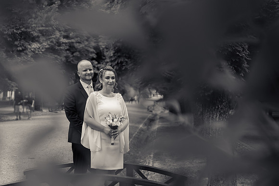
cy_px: 80
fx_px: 618
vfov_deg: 17.1
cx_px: 120
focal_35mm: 80
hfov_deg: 25.4
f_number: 2.8
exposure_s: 1/1000
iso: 160
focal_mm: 70
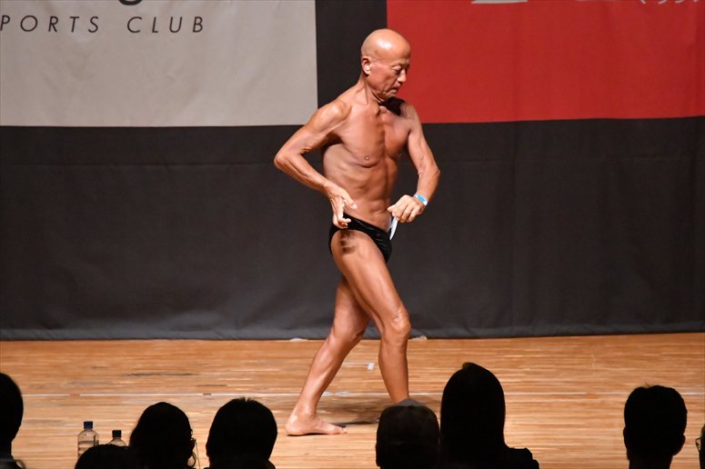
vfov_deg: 4.6
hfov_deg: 6.9
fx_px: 5872
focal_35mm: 300
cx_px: 352
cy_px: 234
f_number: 5.6
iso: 12800
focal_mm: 200
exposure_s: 1/400
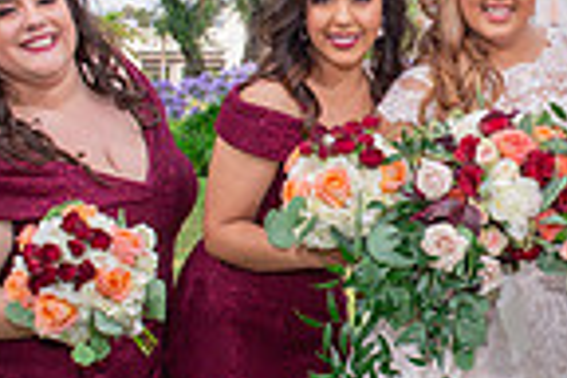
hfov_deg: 20.6
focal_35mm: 97
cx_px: 512
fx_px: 1528
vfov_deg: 14.1
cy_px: 158
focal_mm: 24
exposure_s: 1/250
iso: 400
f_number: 7.1
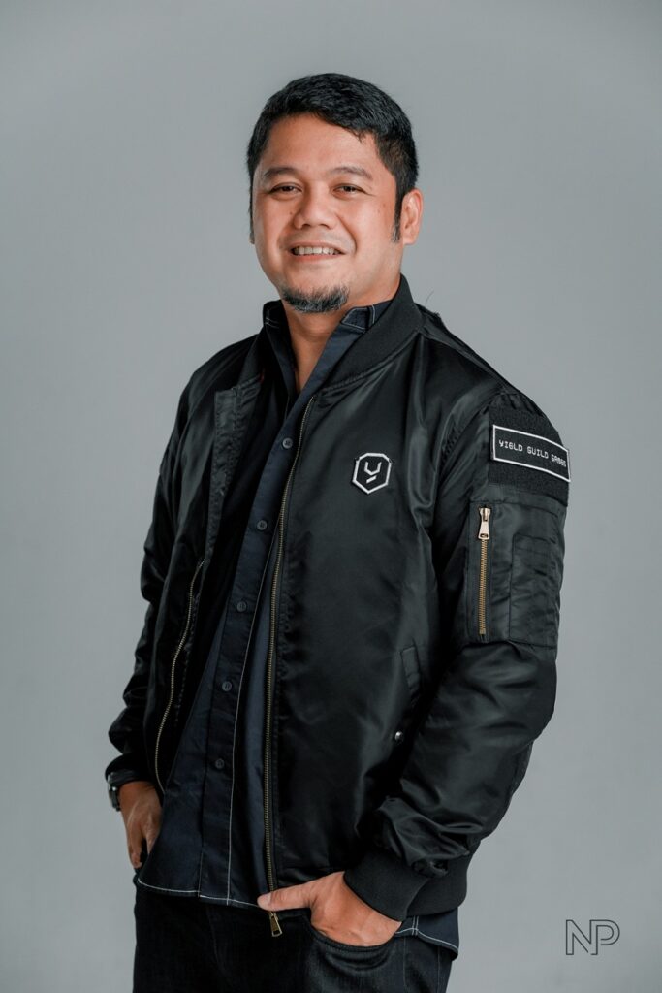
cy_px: 496
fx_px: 2344
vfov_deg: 23.9
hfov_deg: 16.1
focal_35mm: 85
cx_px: 331
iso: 400
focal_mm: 85
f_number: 4.5
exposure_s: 1/250
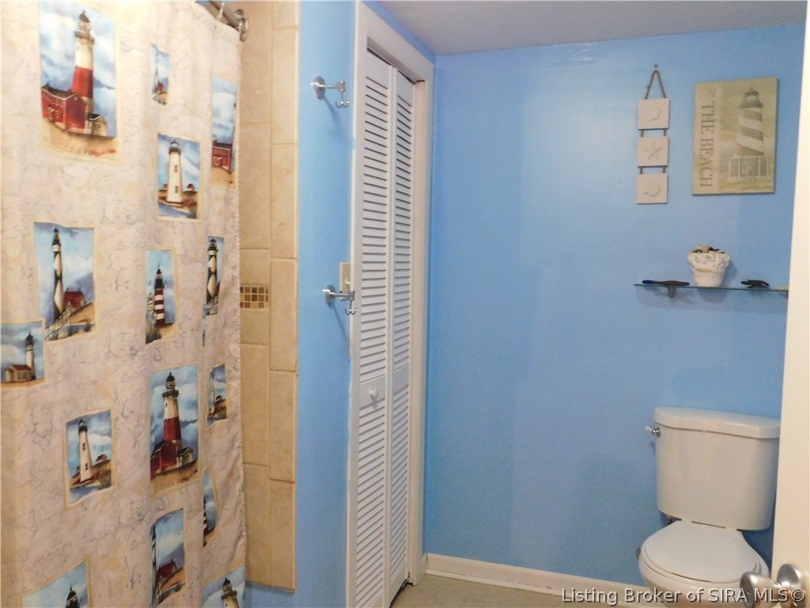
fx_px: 702
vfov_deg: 46.8
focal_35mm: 30
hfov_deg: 60.0
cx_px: 405
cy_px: 304
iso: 800
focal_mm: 5.3
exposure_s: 1/6
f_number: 3.2
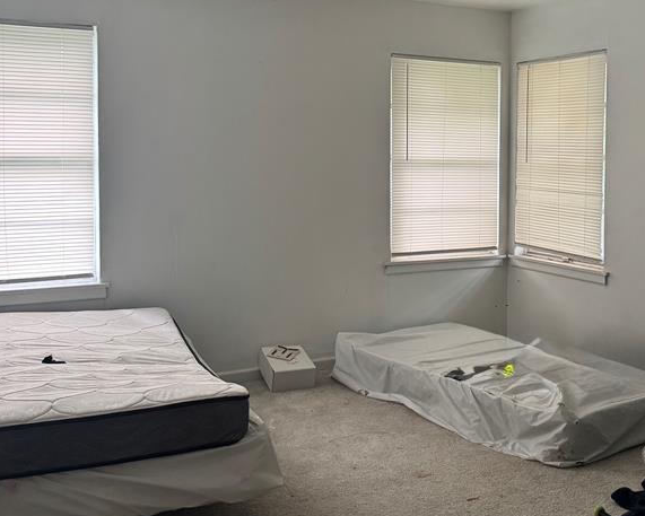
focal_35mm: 42
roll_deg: -0.8
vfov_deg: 35.5
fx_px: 802
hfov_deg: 43.2
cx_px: 430
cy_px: 190
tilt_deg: -1.9
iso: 400
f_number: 1.78
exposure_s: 1/60
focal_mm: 6.76
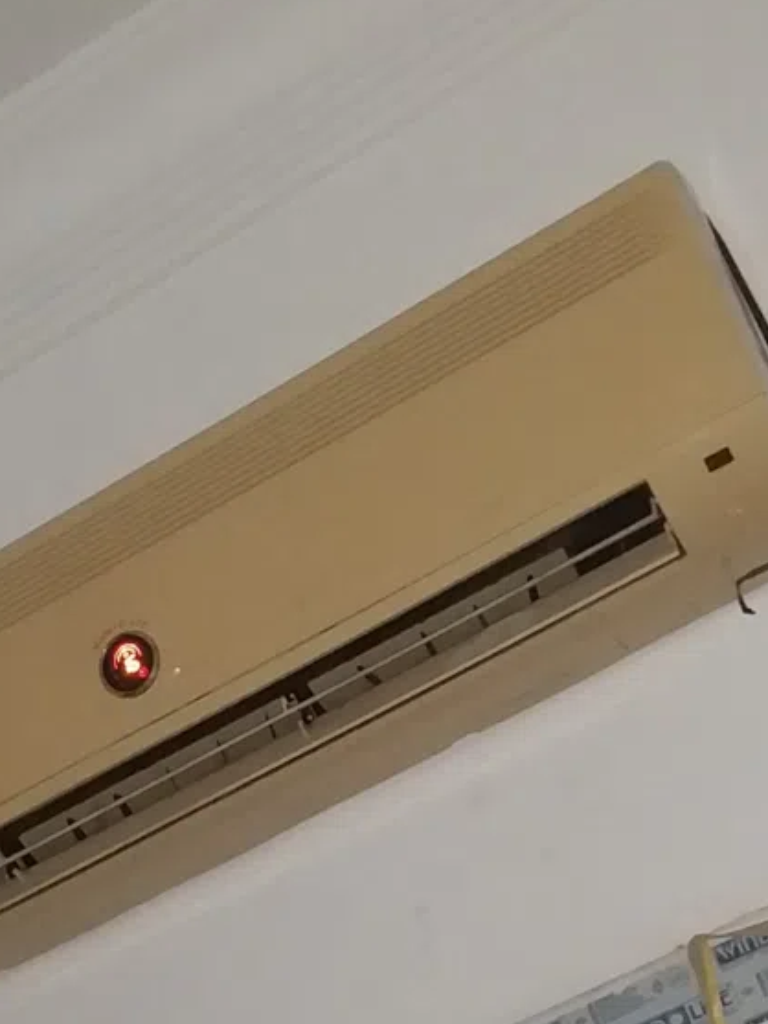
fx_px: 2247
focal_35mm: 76
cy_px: 970
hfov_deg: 19.4
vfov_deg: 24.7
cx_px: 290
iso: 200
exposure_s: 1/25
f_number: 2.2
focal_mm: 3.3
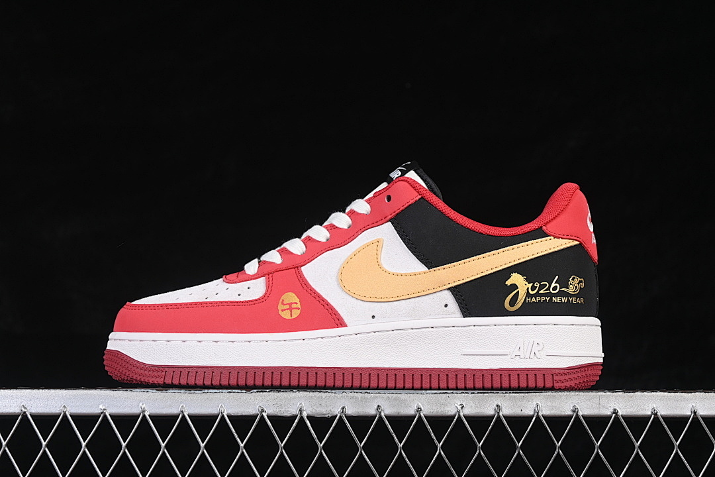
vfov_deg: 18.2
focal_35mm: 75
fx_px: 1489
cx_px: 358
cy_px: 238
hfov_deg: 27.0
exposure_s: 1/60
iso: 160
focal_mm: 50
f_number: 7.1
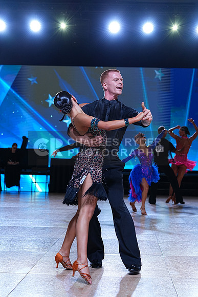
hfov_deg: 19.5
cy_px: 148
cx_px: 99
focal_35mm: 70
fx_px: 577
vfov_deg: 28.8
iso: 640
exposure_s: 1/400
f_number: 4
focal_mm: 70
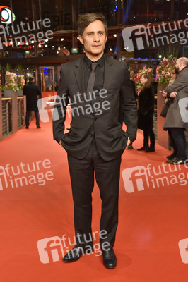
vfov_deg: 43.6
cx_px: 94
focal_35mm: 45
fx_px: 353
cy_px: 141
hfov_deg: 29.8
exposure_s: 1/160
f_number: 5.6
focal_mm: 45
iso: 4000
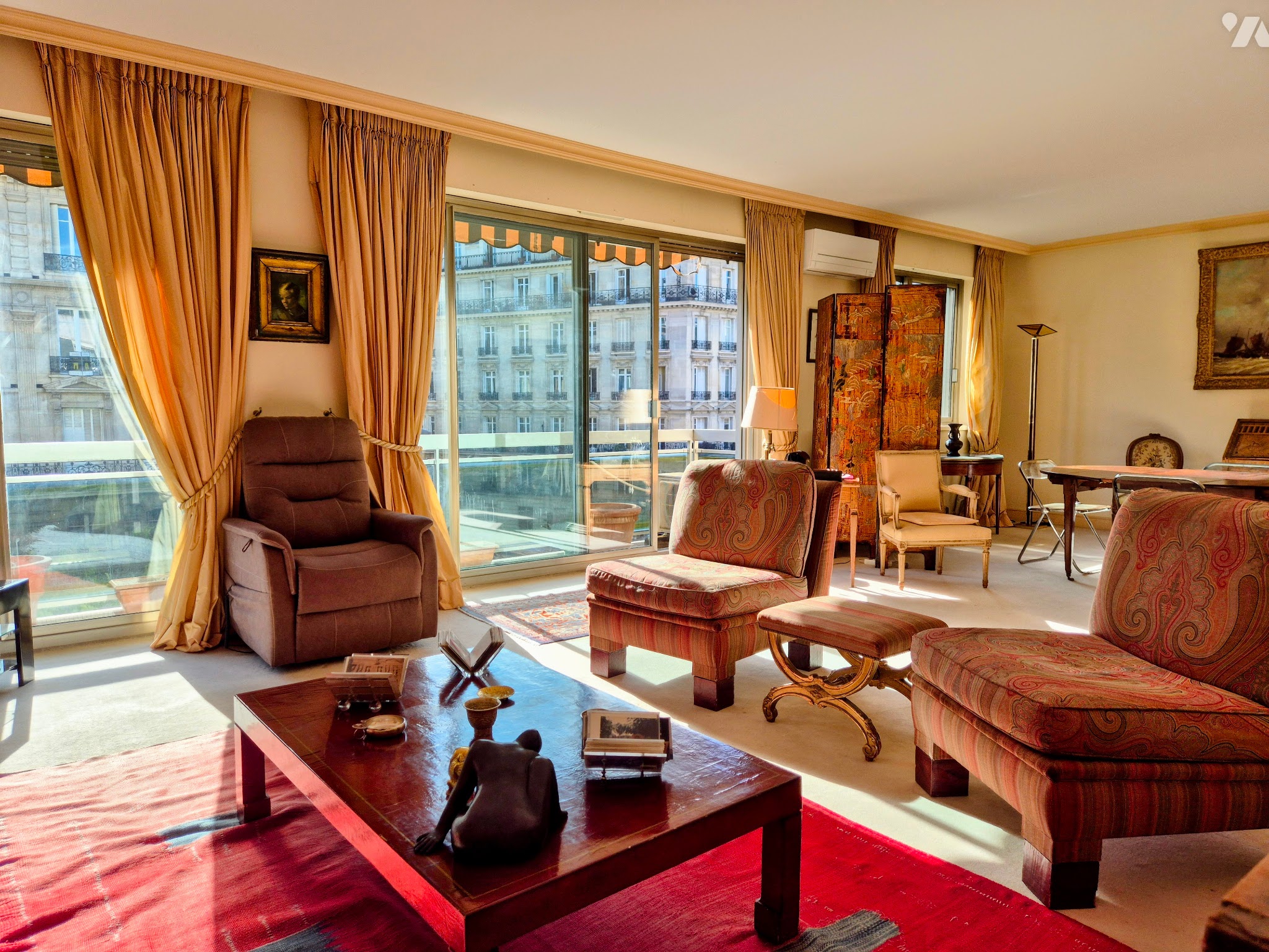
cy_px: 476
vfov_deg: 58.9
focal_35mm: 23
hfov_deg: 73.9
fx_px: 843
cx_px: 634
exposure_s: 1/506
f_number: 1.8
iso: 25
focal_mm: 5.4
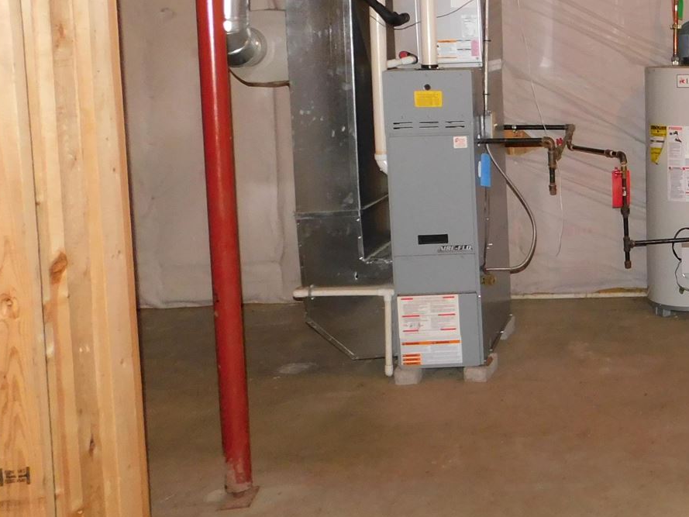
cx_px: 785
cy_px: 111
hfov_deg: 31.4
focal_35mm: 53
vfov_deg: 27.0
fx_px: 1055
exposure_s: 1/30
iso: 280
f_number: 3
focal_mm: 4
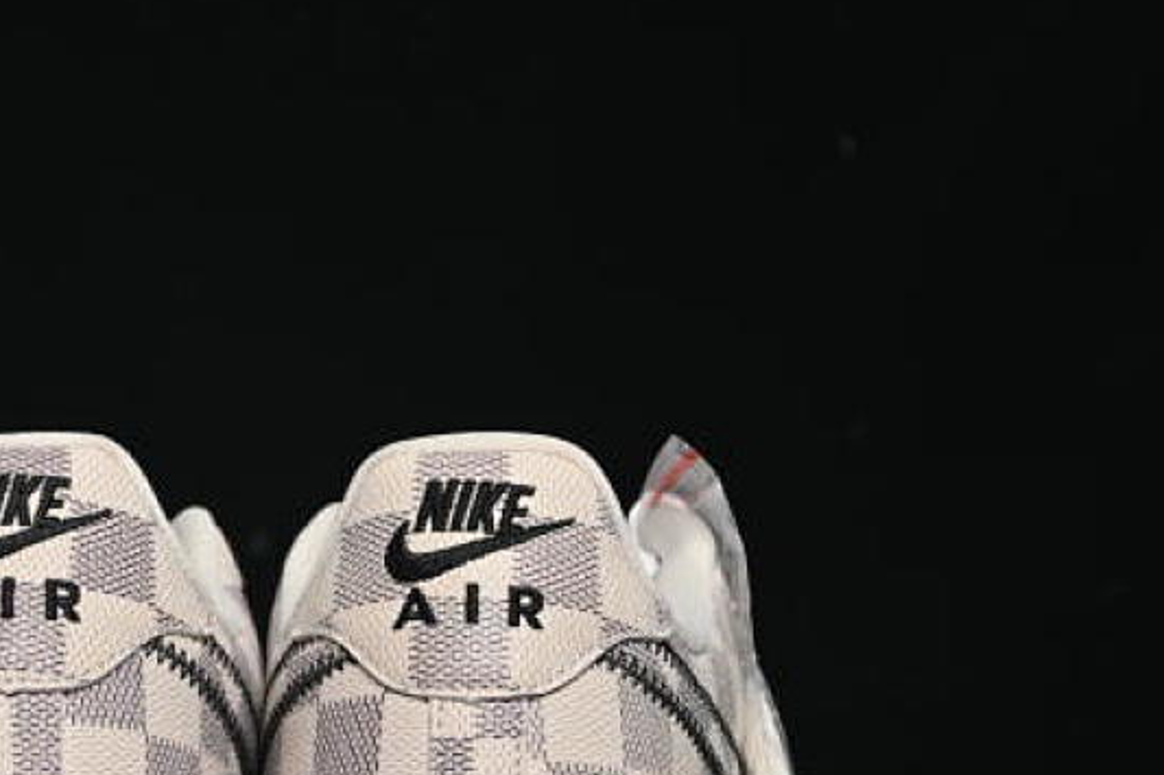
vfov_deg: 9.0
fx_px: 4913
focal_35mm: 152
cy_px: 648
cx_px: 266
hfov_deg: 13.5
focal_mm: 50
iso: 160
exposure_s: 1/60
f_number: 6.3
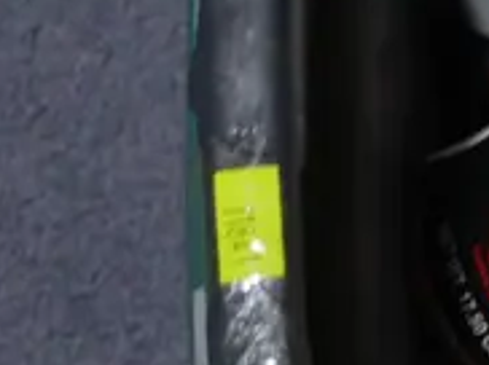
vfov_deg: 4.4
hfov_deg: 5.6
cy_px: -158
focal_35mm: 338
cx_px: 1319
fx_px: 4768
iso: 320
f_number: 5.4
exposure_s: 1/60
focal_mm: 30
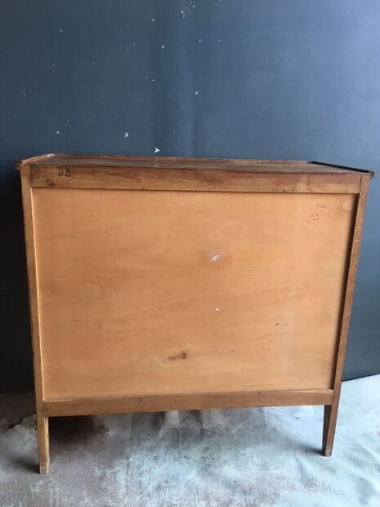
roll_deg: -1.8
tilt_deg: -16.7
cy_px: 256
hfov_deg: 46.8
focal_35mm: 30
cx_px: 196
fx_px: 439
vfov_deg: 60.0
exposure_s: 1/33
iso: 80
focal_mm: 4.15
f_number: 2.2
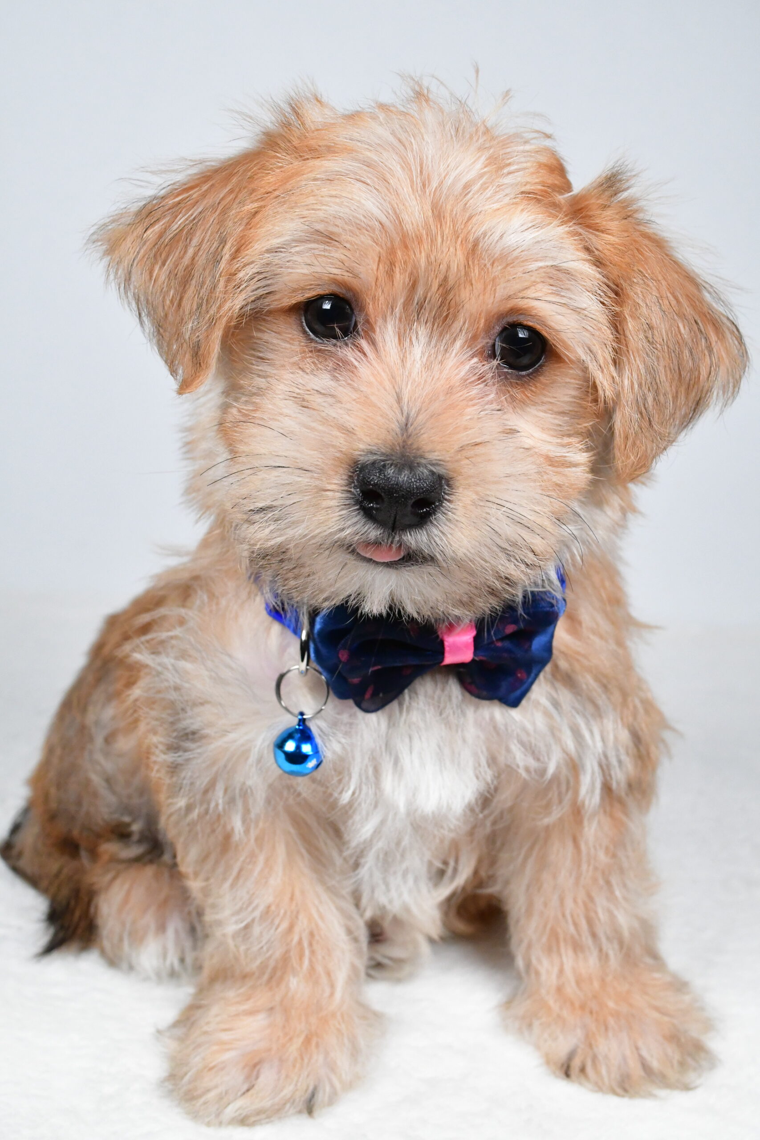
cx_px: 380
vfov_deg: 46.4
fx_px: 1330
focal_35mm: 42
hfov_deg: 31.9
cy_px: 570
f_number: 9
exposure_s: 1/1000
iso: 5000
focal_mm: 28
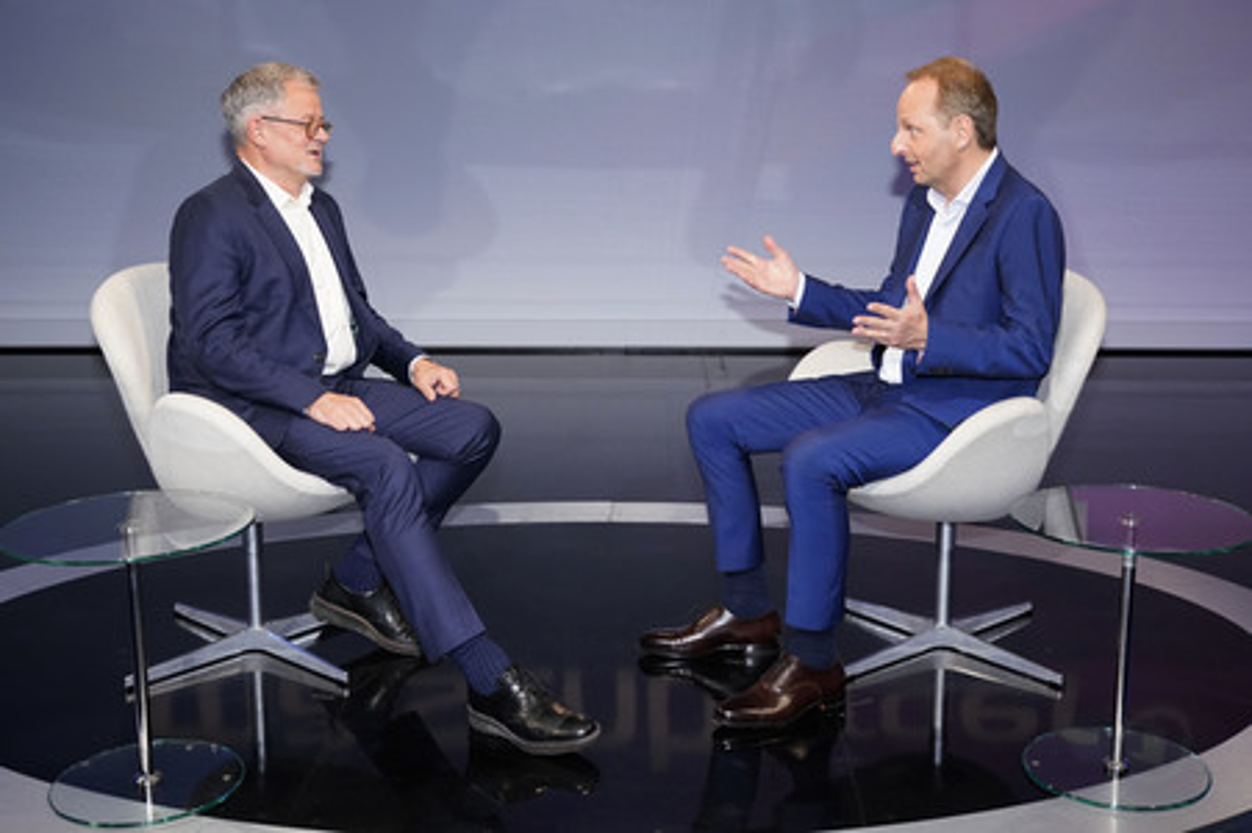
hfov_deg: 54.5
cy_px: 416
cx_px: 626
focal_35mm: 35
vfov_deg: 37.8
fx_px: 1216
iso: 2000
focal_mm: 35
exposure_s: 1/125
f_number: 5
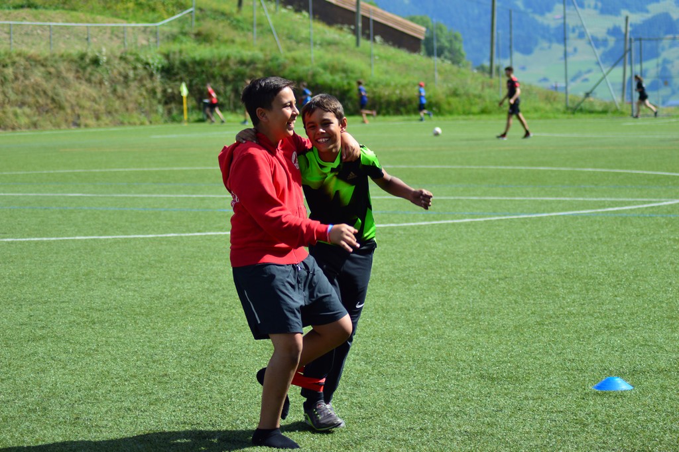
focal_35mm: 105
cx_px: 340
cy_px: 226
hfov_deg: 19.5
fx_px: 1979
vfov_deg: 13.0
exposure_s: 1/500
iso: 100
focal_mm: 70
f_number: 4
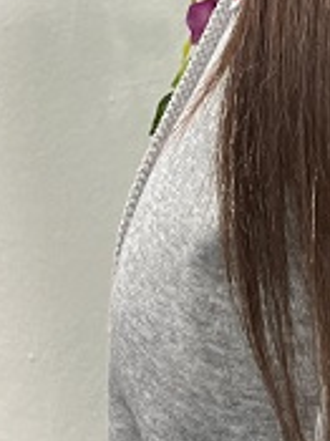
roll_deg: +5.2
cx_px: 620
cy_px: -227
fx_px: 1387
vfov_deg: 16.4
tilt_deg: +4.1
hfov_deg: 12.3
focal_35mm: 109
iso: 100
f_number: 1.6
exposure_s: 1/100
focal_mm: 4.2
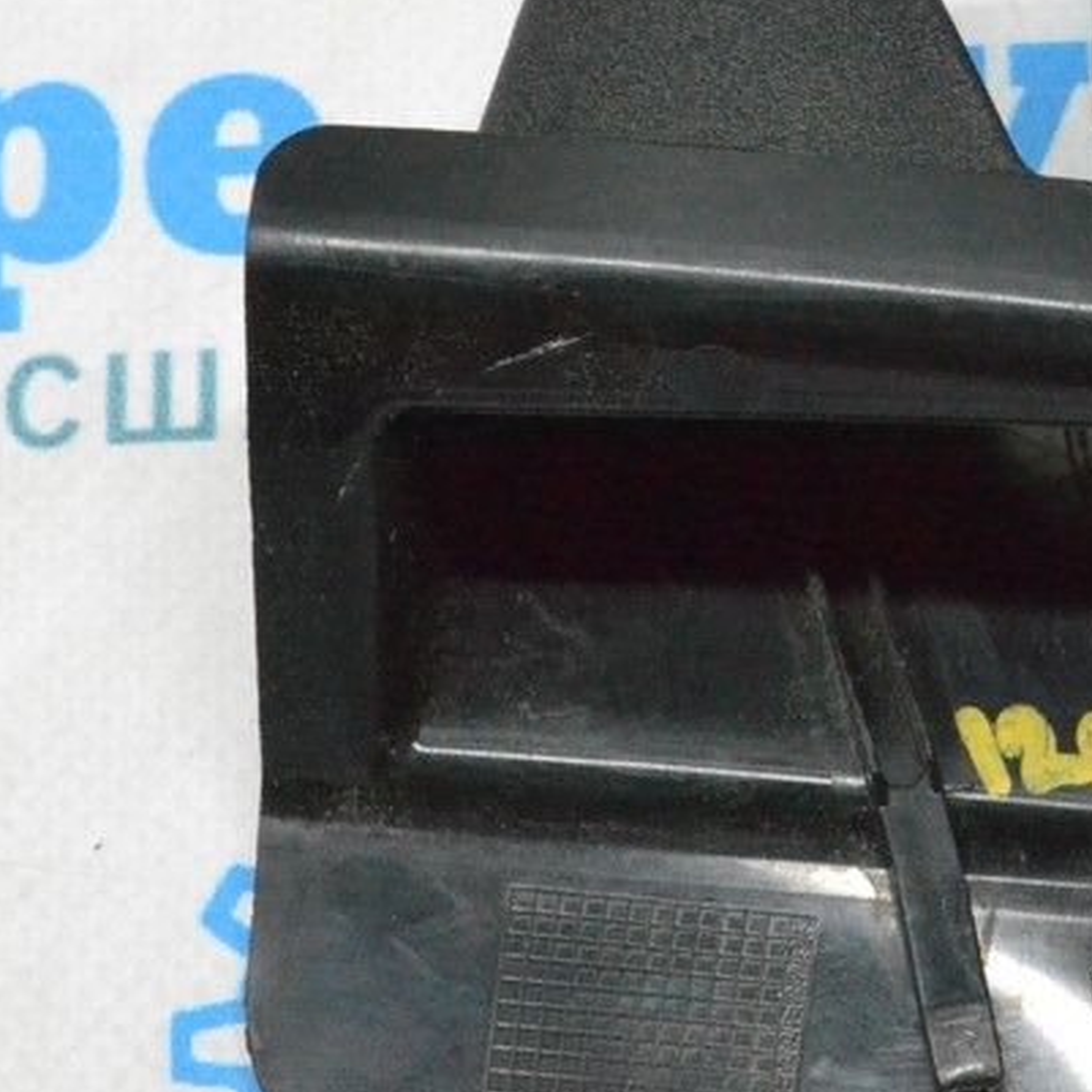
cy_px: 429
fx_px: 6392
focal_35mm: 179
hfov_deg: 9.7
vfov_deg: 9.8
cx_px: 1065
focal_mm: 55
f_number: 11
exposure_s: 1/160
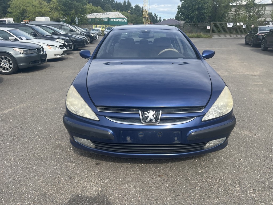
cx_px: 136
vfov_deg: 53.1
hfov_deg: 67.3
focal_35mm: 26
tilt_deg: -18.7
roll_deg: +1.1
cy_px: 102
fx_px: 205
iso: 50
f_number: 1.5
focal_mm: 5.7
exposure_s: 1/2008
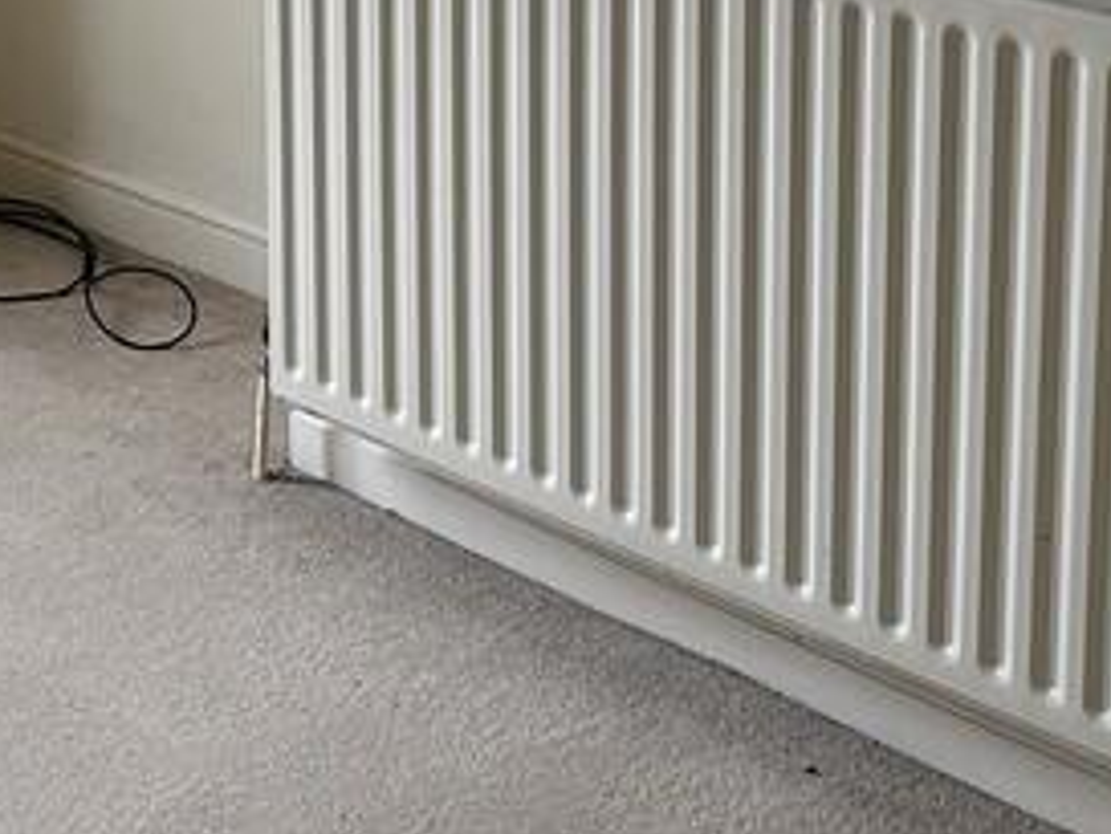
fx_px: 2890
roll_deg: +0.3
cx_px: -90
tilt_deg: -9.2
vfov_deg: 15.5
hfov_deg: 20.8
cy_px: -301
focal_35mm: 90
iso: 250
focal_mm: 6.86
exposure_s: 1/70
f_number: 1.78
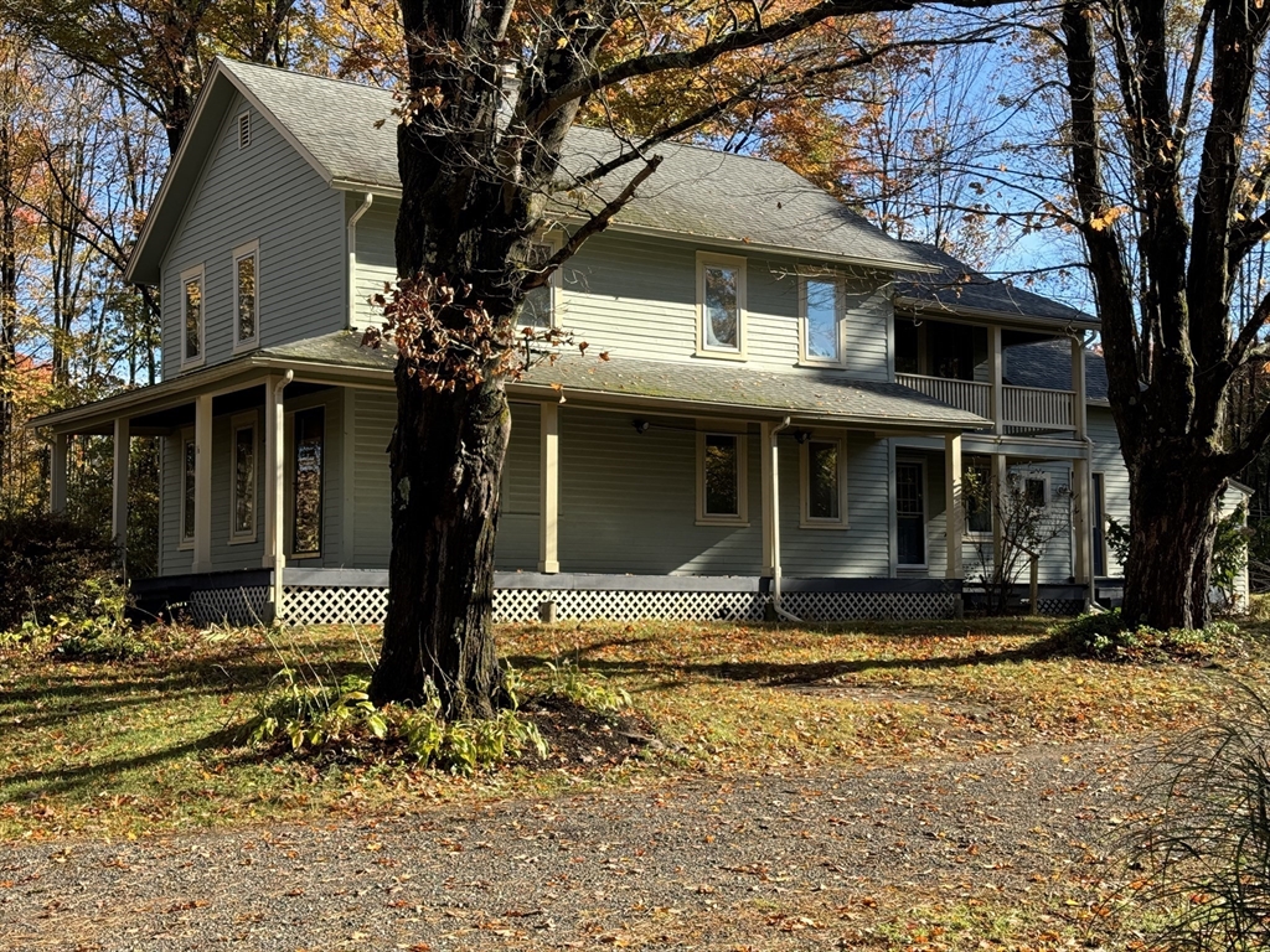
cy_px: 476
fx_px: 1761
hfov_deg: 39.7
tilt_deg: +3.7
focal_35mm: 48
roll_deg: +0.2
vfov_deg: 30.3
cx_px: 635
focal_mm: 6.76
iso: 64
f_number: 1.78
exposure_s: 1/1133
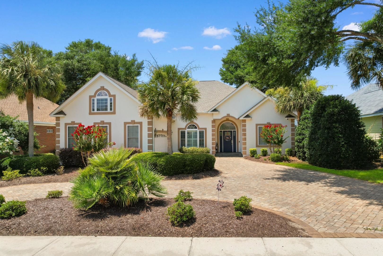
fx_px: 234
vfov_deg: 57.2
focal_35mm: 22
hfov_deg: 78.6
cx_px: 192
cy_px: 128
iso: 110
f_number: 2.8
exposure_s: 1/320
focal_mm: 8.38
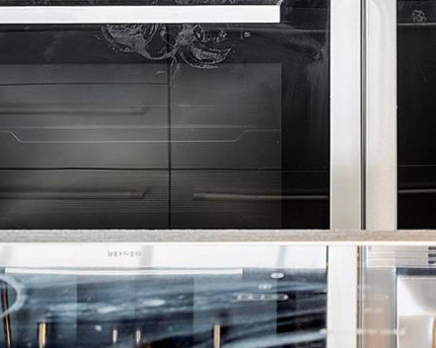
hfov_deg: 16.0
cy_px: -147
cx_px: 391
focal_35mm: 119
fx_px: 1535
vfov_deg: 12.4
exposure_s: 1/13
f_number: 9
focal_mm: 35
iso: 640
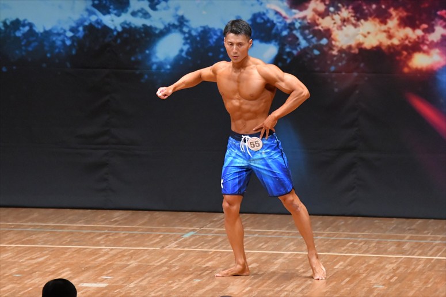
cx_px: 223
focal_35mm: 285
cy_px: 148
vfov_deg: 4.8
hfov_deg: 7.2
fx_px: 3529
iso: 8000
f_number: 5.6
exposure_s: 1/400
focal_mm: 190
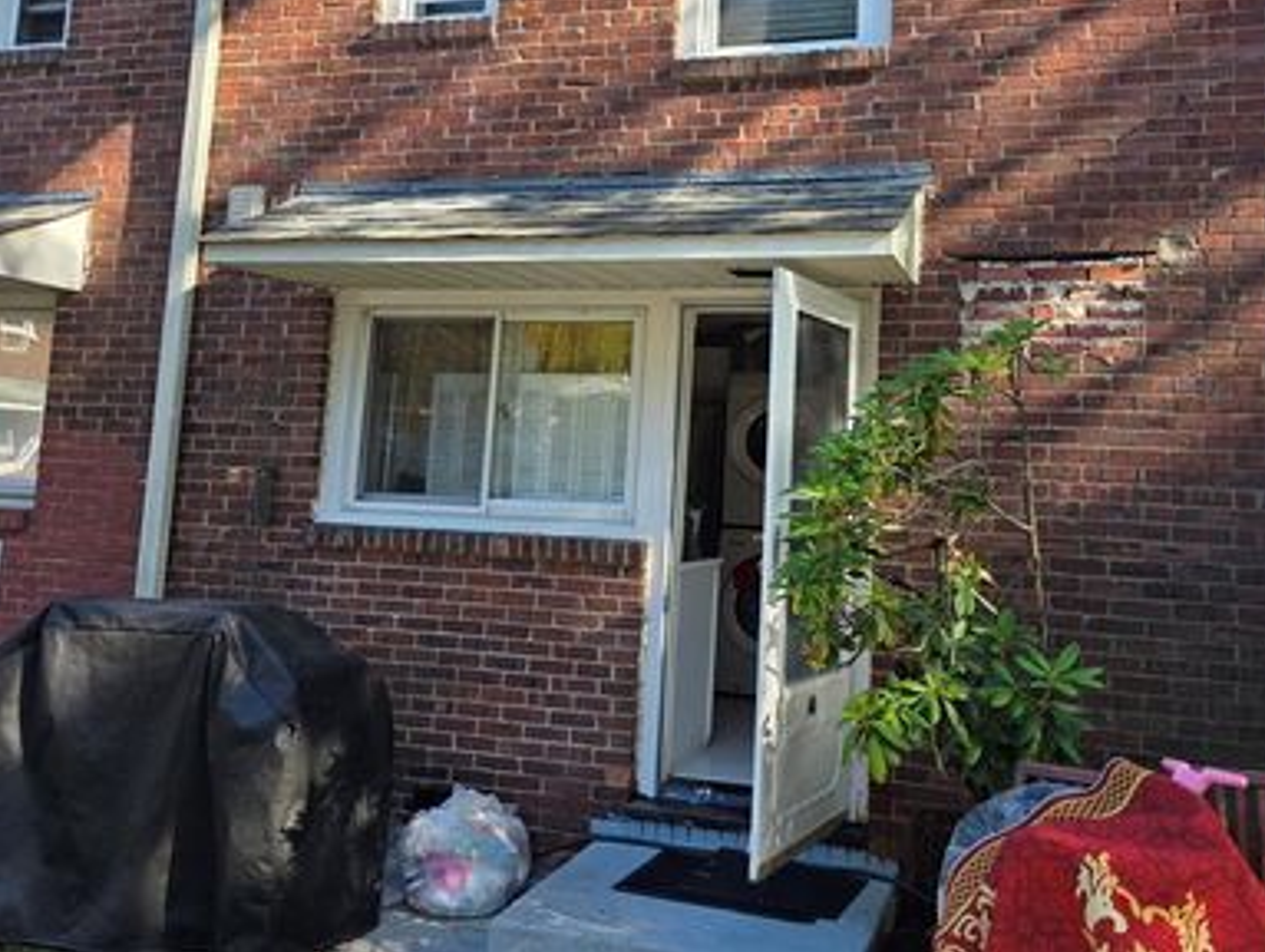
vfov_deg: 46.3
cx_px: 770
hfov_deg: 59.3
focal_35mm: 30
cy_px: 336
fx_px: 1097
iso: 80
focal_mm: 6.3
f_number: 1.7
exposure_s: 1/1480
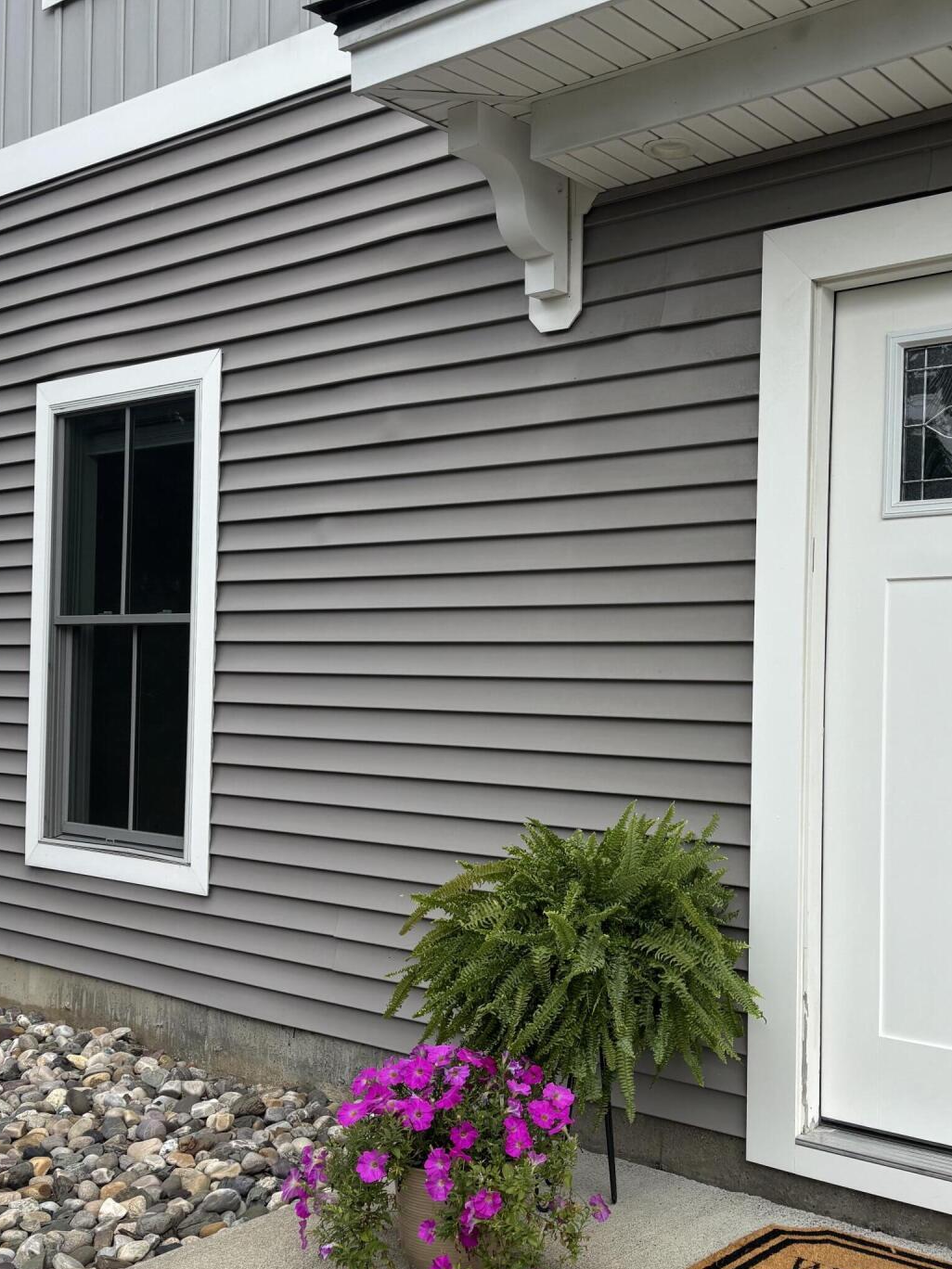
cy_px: 689
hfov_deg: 37.2
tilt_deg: +0.7
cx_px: 652
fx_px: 1393
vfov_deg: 48.9
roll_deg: -1.3
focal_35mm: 38
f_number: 1.6
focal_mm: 5.96
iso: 50
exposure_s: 1/1984
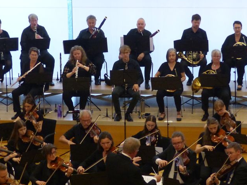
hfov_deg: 15.5
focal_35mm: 127
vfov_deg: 11.7
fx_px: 906
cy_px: 114
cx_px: 132
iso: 400
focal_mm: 12.5
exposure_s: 1/60
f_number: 2.8
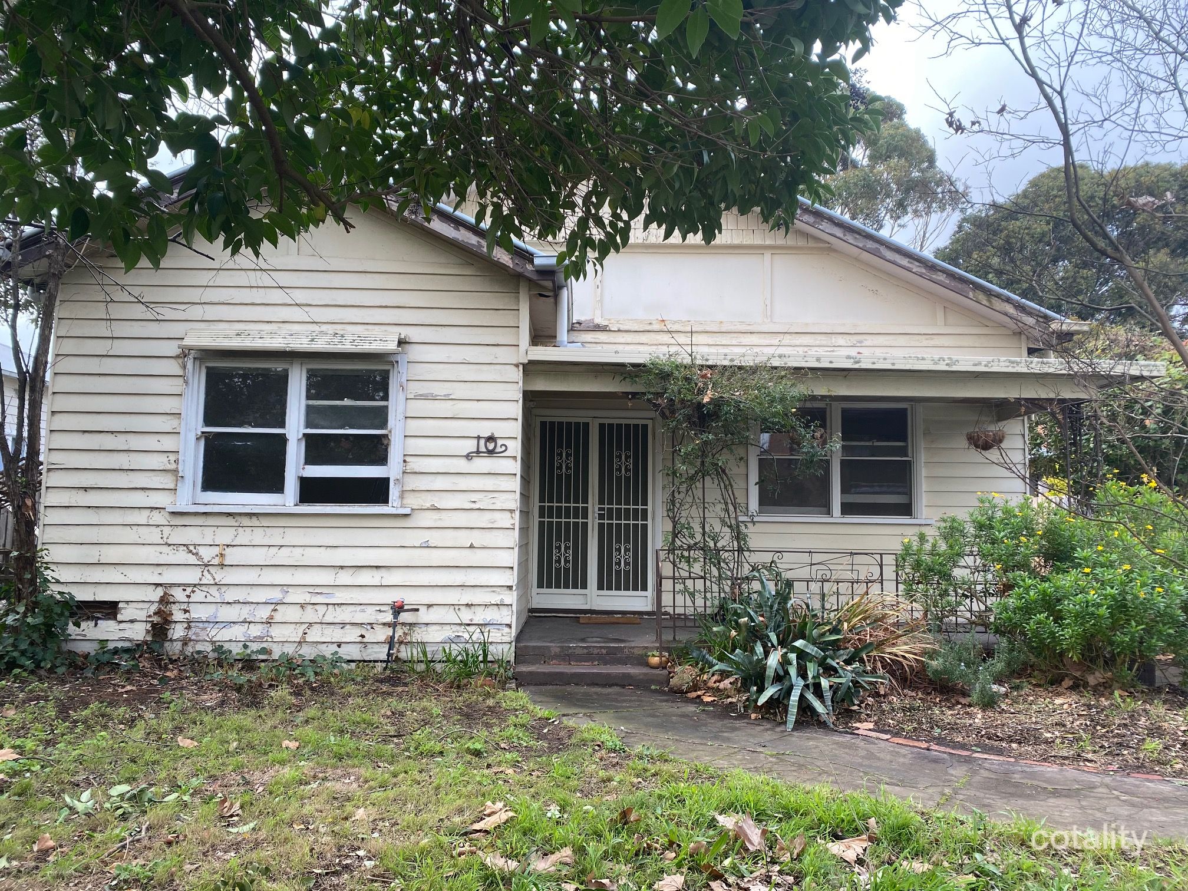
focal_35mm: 26
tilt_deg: +4.7
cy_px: 446
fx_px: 892
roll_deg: -1.1
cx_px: 594
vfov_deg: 53.1
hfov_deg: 67.3
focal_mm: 4.25
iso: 32
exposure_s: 1/293
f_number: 1.8
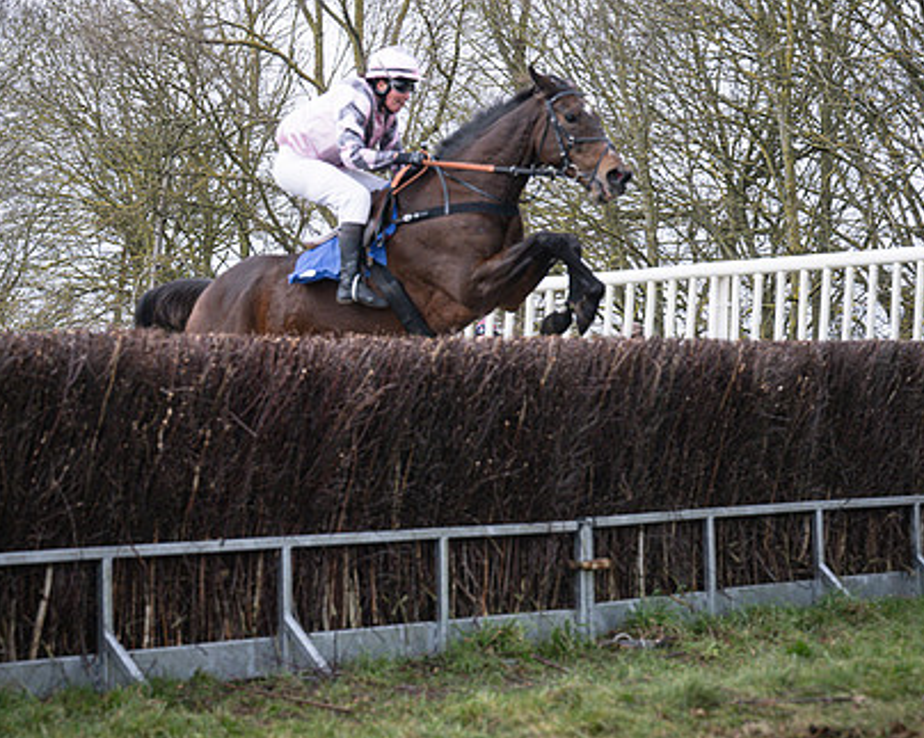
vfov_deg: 14.0
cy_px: 231
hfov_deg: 17.5
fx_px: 3007
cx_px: 413
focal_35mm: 110
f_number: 5
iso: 400
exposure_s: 1/1000
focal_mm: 70
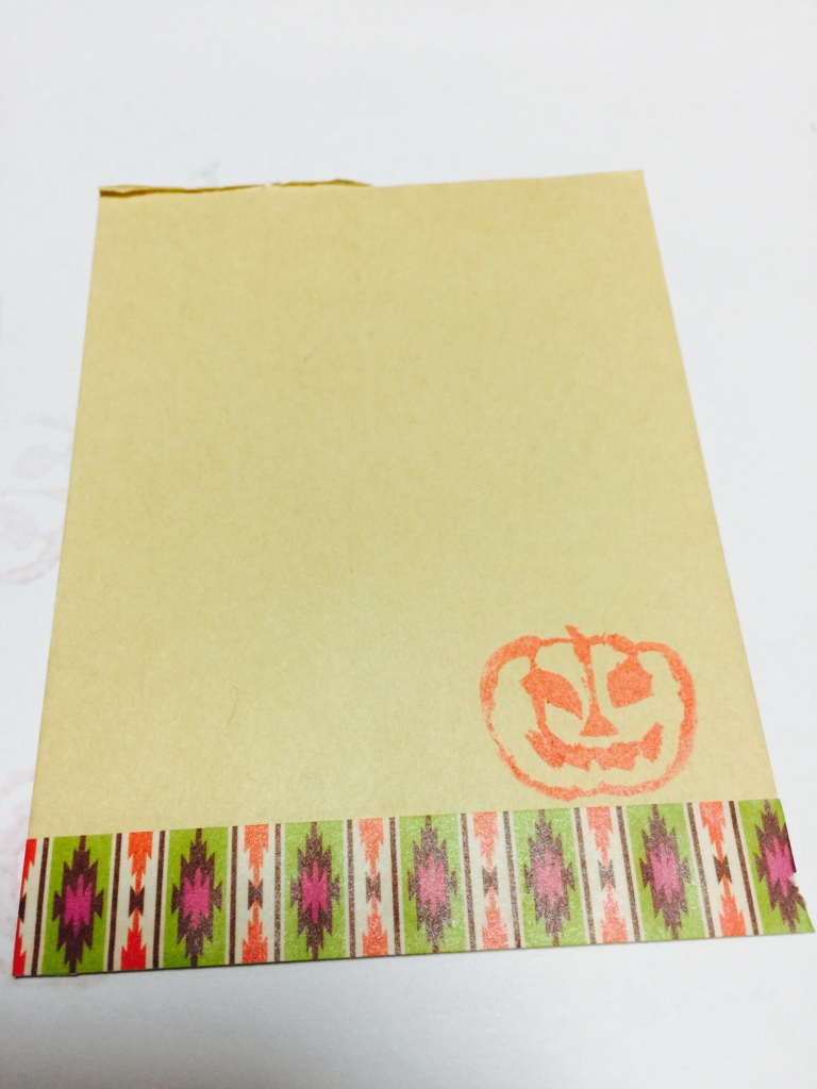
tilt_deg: -64.3
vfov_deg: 61.7
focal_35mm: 29
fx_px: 913
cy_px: 544
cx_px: 408
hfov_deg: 48.2
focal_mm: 4.15
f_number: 2.2
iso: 32
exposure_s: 1/40
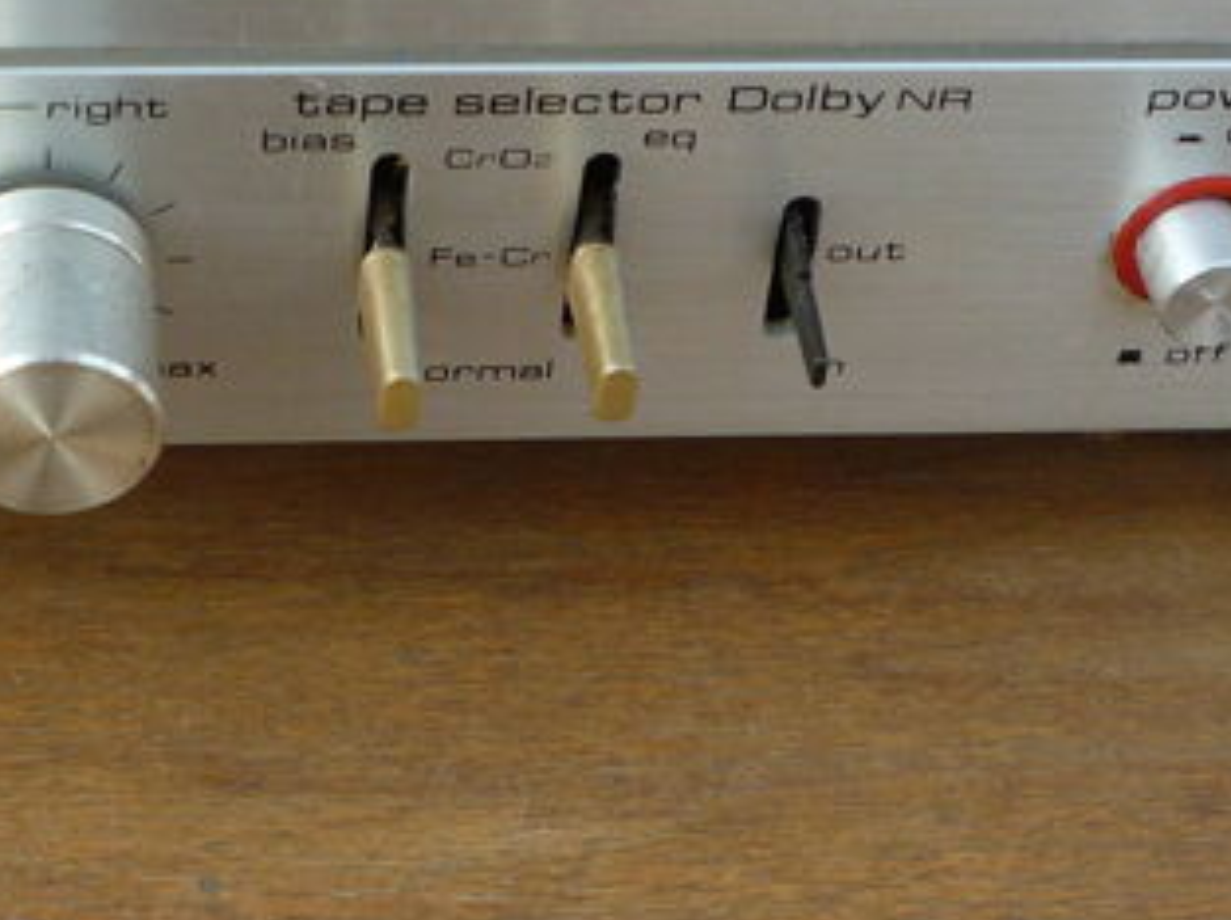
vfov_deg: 15.2
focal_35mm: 96
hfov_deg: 20.2
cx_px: 220
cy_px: 71
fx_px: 3410
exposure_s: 1/160
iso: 100
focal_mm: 5.2
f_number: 4
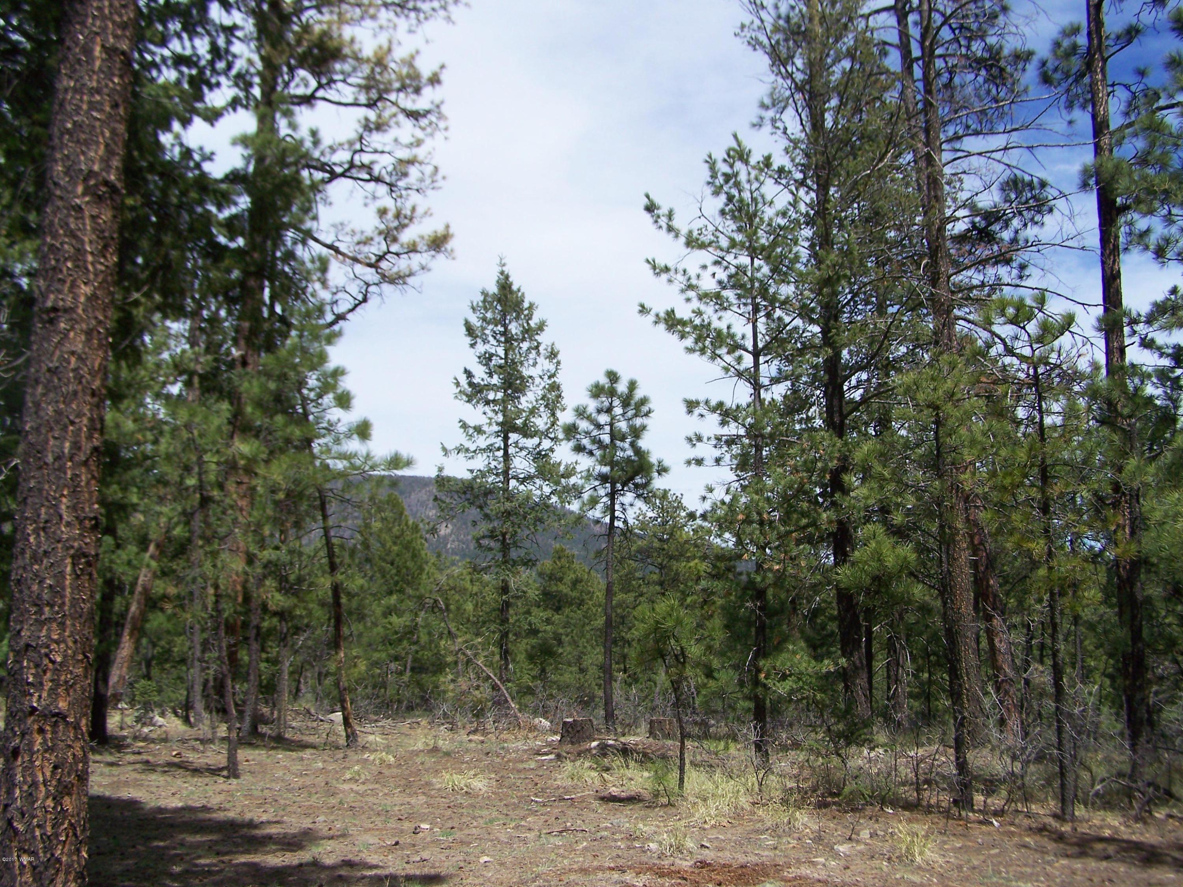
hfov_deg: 49.0
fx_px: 1299
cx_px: 592
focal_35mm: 38
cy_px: 444
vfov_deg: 37.7
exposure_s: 1/640
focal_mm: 6.3
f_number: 4
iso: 64
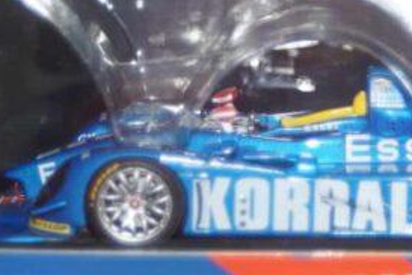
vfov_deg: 5.9
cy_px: 71
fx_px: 2643
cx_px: 361
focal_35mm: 231
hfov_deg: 8.9
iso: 500
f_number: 5.6
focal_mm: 70
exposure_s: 1/125
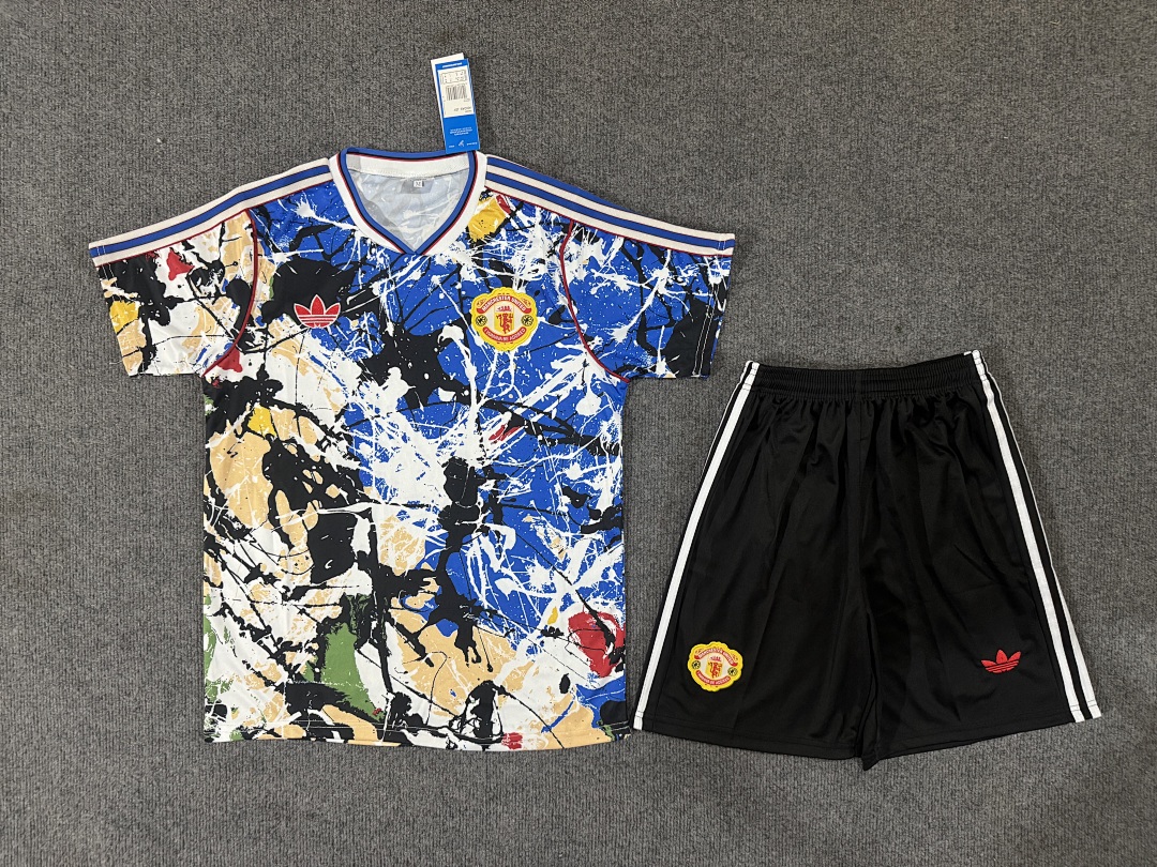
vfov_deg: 56.8
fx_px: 802
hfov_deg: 71.6
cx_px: 578
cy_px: 434
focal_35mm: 24
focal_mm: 6.76
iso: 400
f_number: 1.78
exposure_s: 1/50
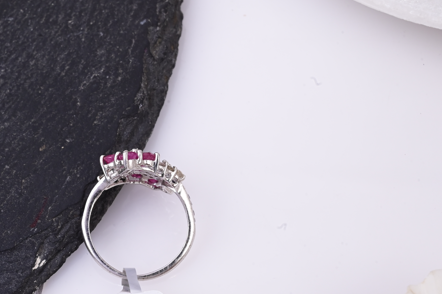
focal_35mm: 118
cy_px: 201
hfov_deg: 17.3
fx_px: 1448
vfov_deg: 11.6
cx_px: 131
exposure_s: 1/80
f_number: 20
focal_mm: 70
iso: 640
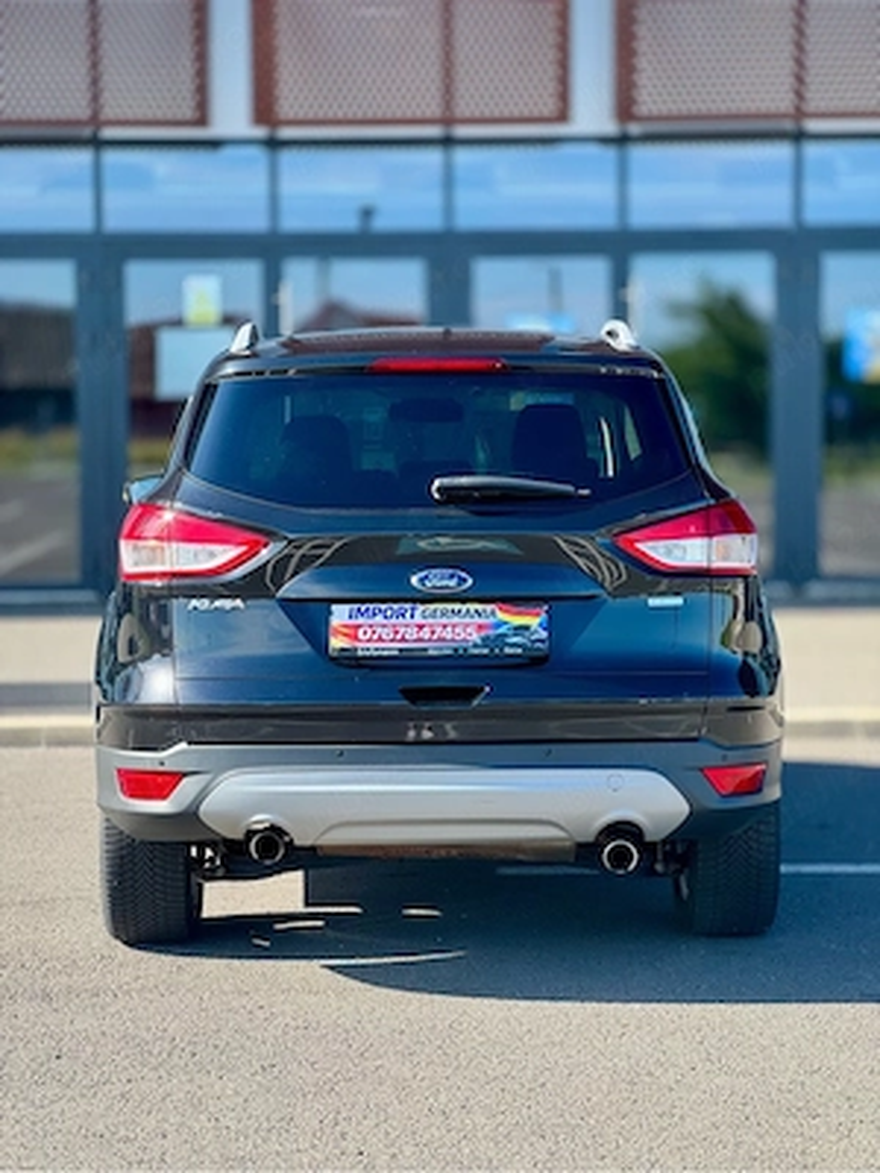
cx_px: 440
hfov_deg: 19.1
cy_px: 586
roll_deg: +0.5
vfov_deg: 25.3
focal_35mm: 77
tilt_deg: -2.7
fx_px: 2610
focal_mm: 9
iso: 25
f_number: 2.8
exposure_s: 1/123
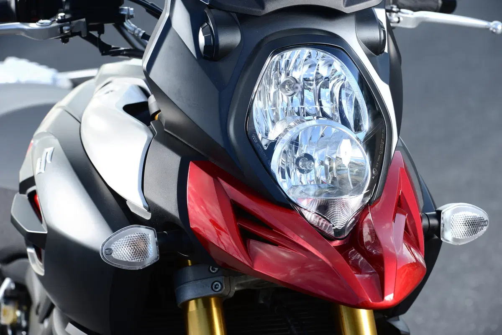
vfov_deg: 8.3
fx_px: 2302
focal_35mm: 165
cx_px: 251
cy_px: 168
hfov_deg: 12.4
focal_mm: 165
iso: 200
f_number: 8
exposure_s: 1/200
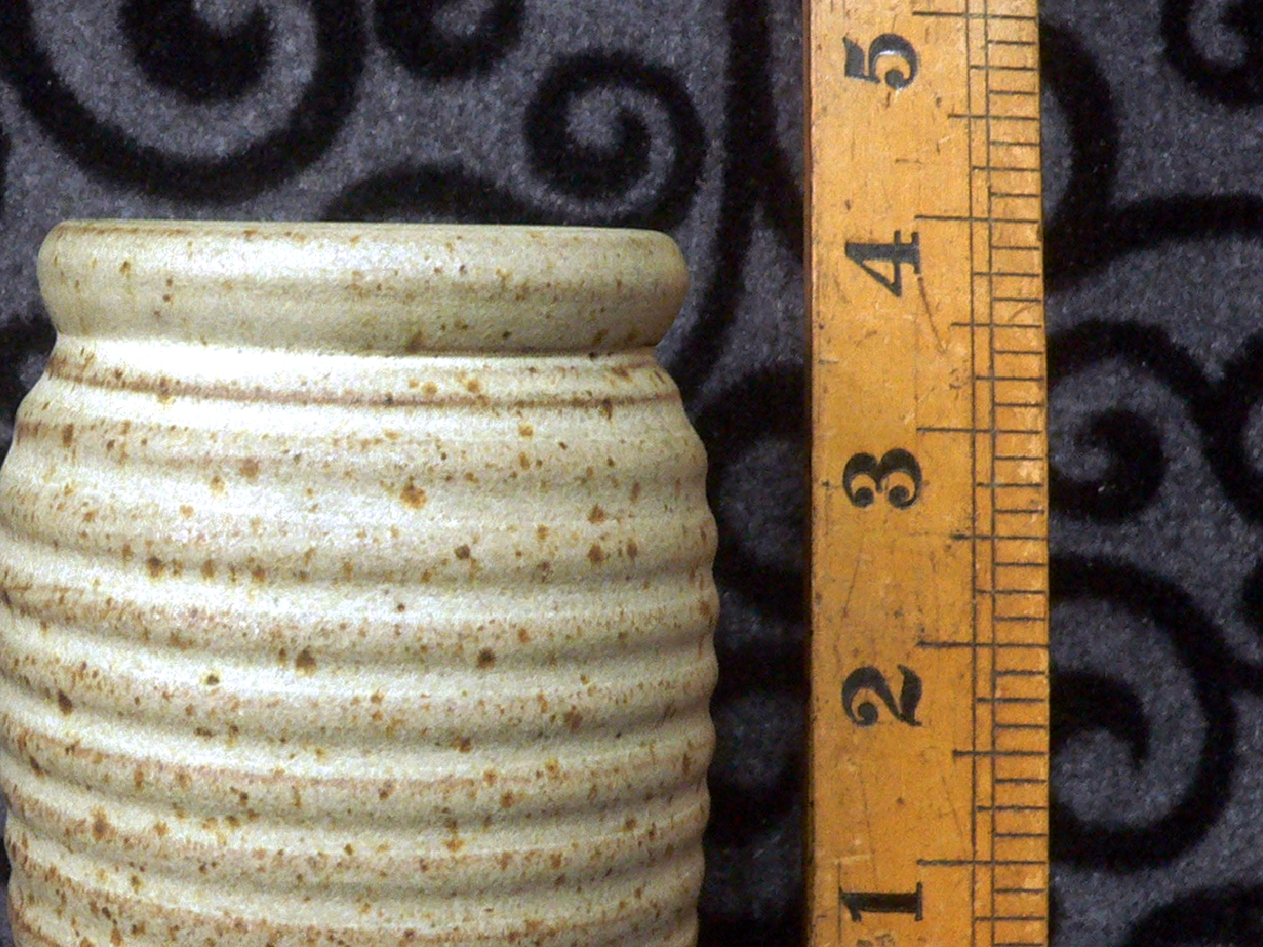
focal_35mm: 66
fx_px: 2408
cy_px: 516
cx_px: 468
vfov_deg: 22.2
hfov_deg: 29.3
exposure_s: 1/13
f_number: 2.8
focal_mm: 6
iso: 400
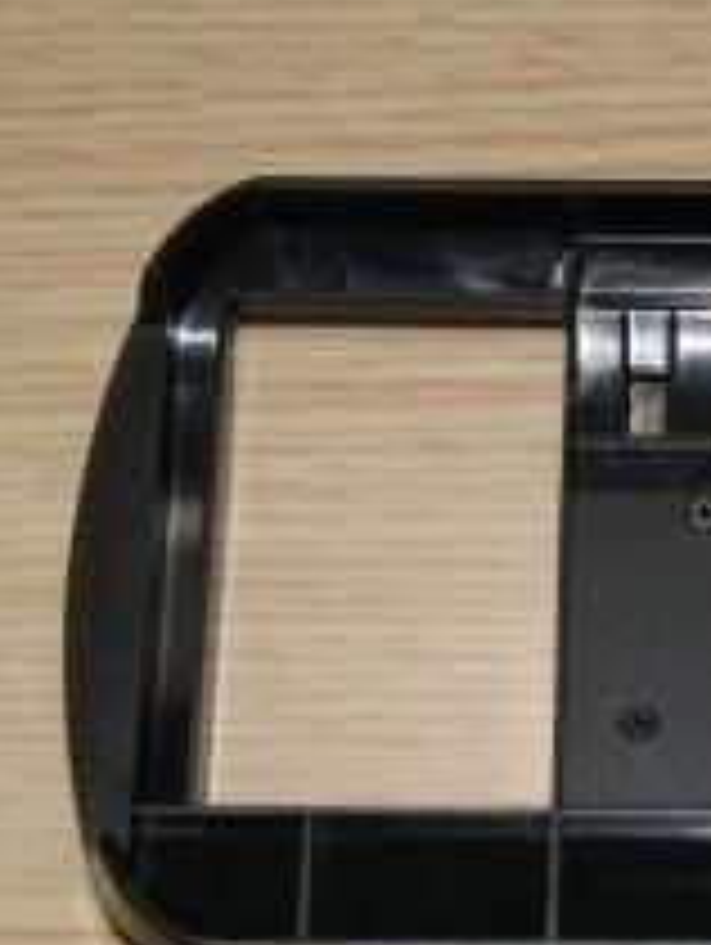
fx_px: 3362
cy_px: 531
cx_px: 920
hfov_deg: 11.7
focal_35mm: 123
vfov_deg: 16.0
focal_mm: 28
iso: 400
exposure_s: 1/60
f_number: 5.6
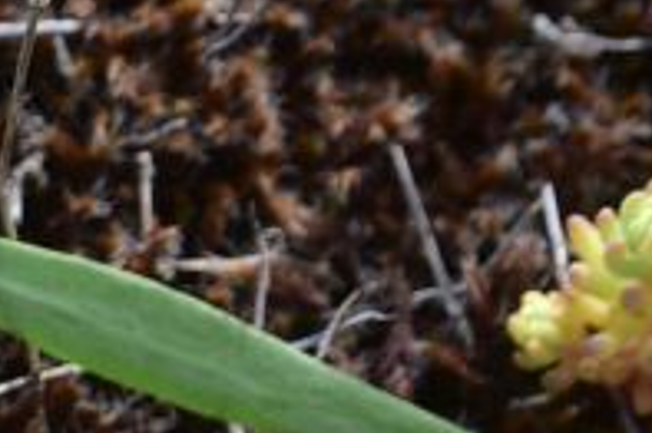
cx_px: -1142
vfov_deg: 4.1
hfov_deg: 5.9
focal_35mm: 330
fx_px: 5972
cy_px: 997
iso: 125
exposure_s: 1/160
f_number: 9
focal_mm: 50
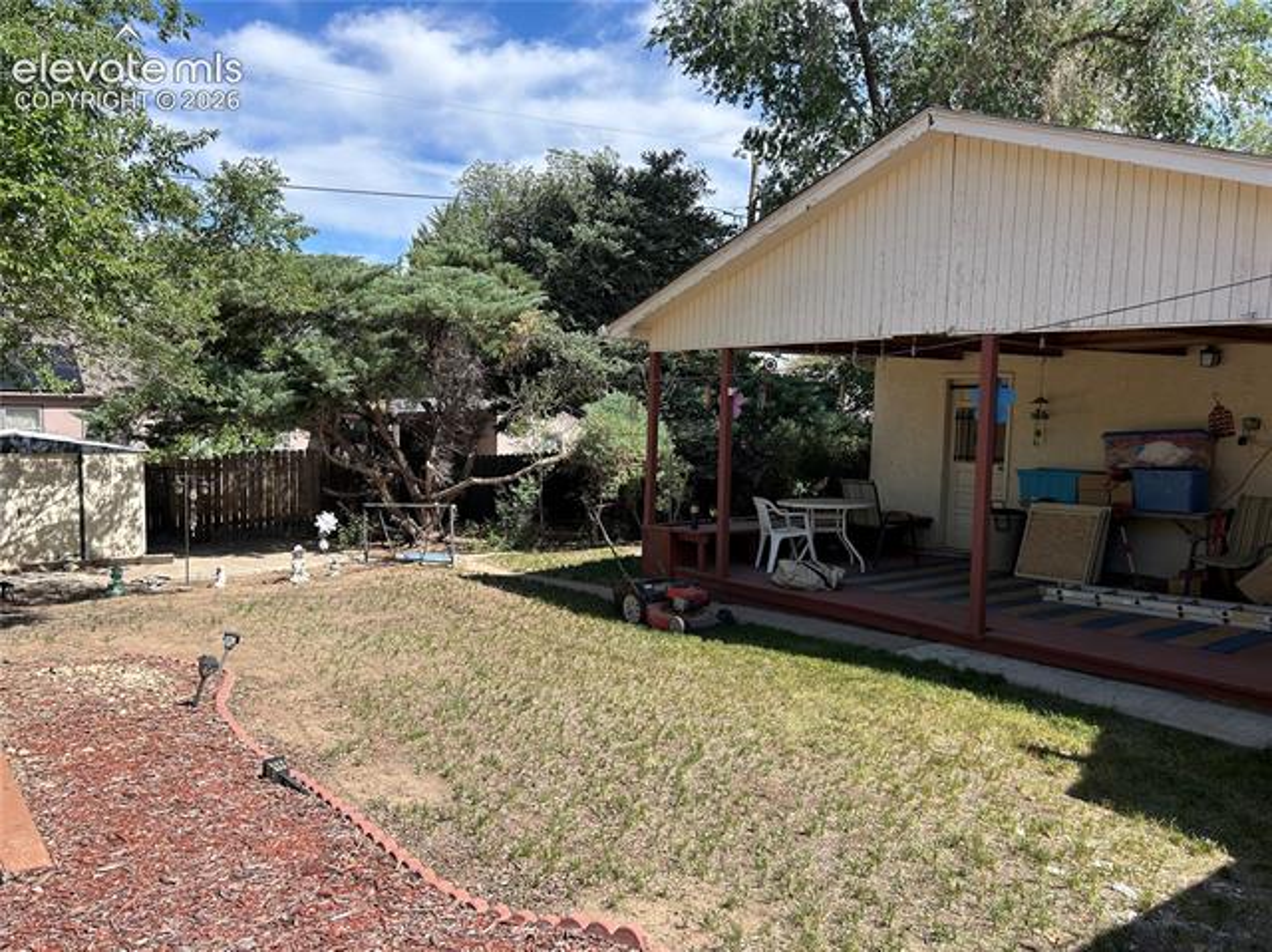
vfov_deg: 53.0
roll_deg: -1.8
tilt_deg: -5.1
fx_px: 955
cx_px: 636
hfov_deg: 67.3
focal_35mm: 26
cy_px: 476
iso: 50
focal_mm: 5.7
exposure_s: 1/2404
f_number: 1.5
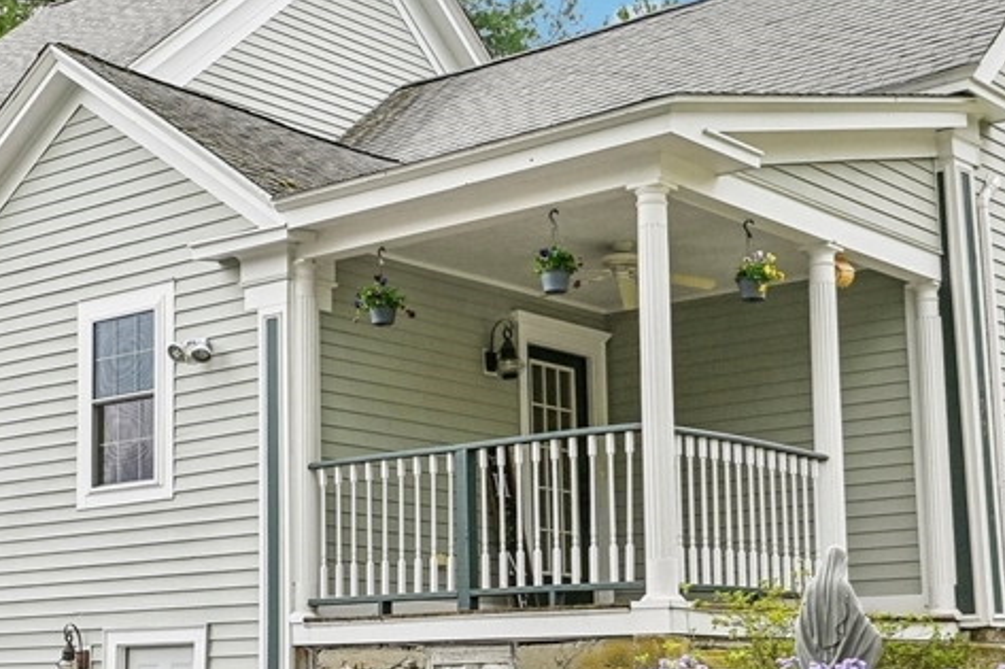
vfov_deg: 20.9
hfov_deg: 30.9
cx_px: 389
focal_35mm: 65
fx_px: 1814
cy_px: 400
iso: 400
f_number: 8
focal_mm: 30
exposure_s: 1/400
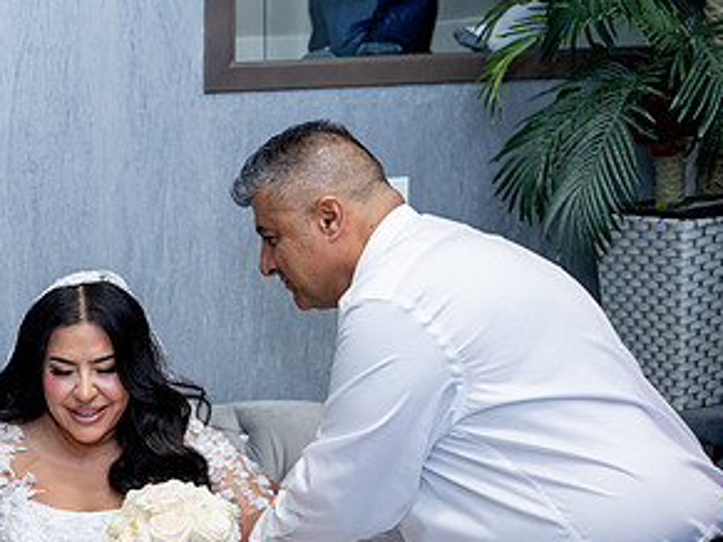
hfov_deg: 26.3
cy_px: 446
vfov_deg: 20.4
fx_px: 1482
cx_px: 42
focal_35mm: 71
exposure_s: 1/160
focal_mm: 37
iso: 1000
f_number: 2.8
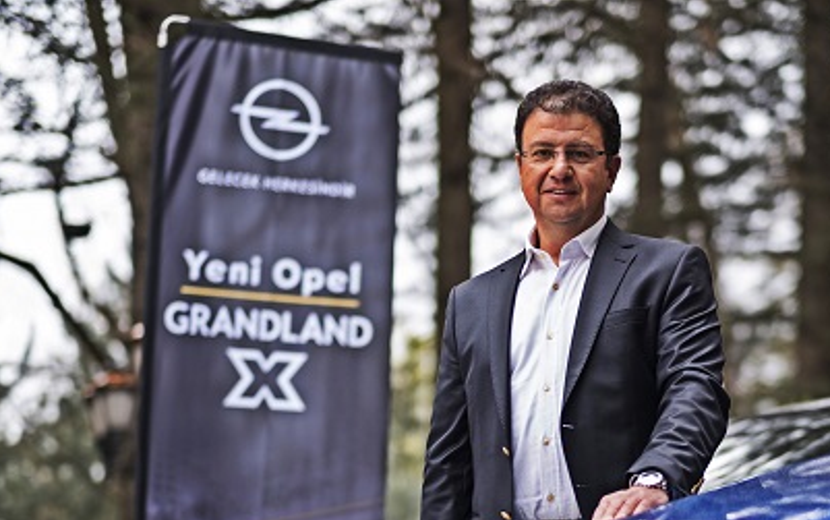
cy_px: 412
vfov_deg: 10.2
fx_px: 2897
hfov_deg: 16.3
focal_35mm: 128
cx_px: 536
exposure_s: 1/160
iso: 320
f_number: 1.2
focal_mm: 56
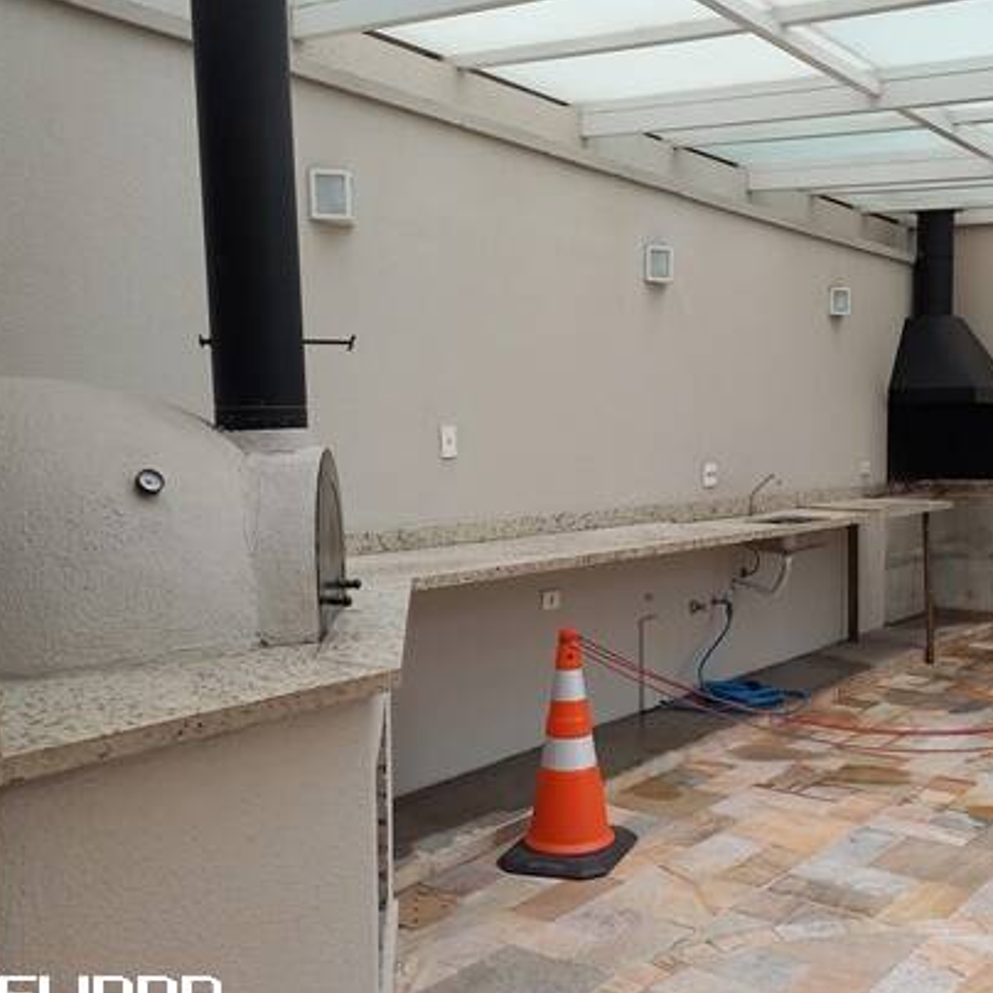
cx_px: 614
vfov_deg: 47.2
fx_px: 1136
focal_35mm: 35
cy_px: 511
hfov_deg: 46.8
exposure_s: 1/120
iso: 100
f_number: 1.8
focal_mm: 4.65
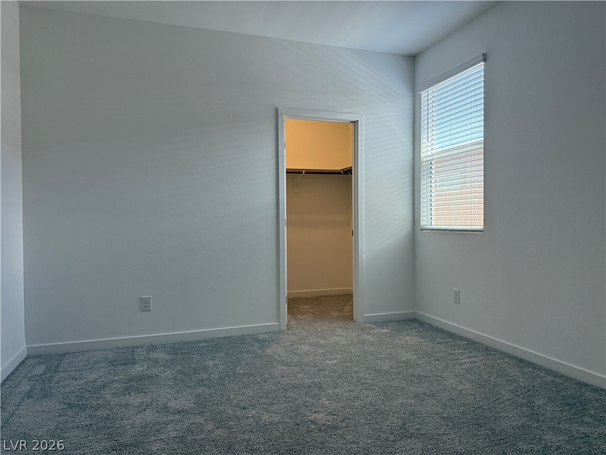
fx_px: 420
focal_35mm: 24
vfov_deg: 56.8
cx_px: 303
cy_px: 228
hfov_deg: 71.6
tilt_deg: -2.0
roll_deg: -0.1
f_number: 1.78
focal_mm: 6.76
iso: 160
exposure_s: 1/234
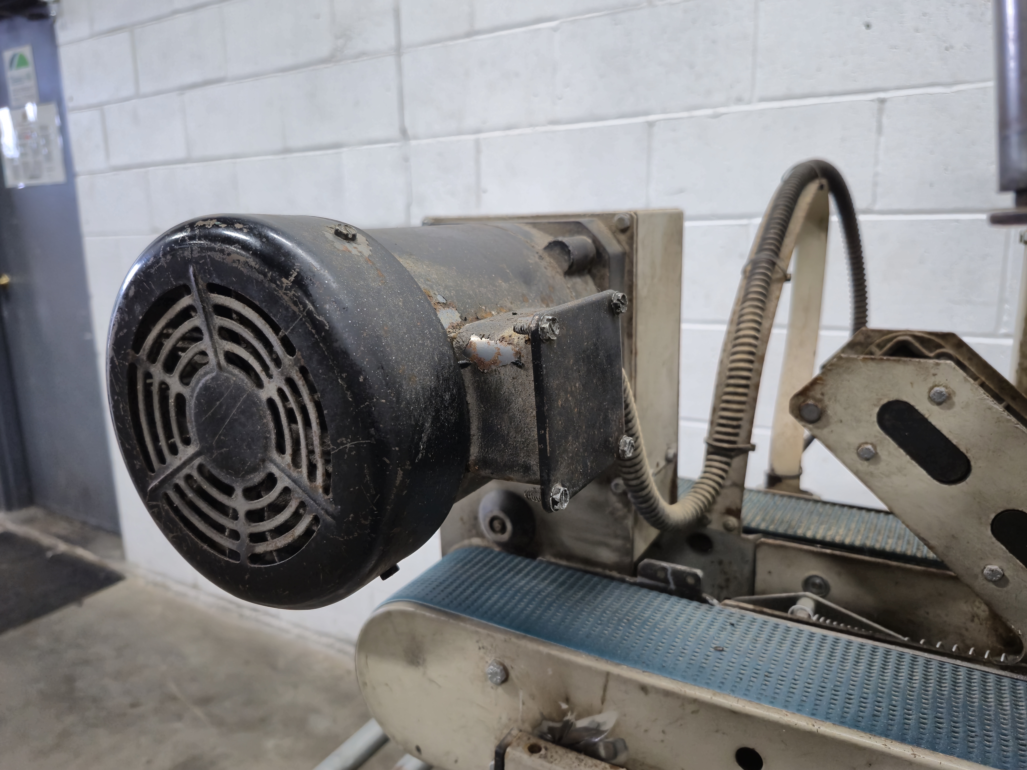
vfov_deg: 58.9
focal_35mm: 23
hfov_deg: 73.9
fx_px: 682
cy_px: 385
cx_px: 514
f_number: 1.8
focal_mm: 5.4
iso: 200
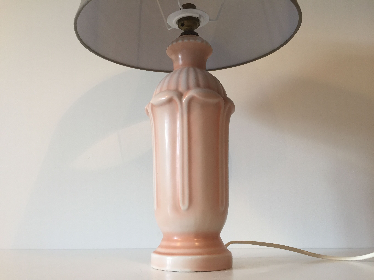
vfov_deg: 48.2
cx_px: 187
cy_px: 140
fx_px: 313
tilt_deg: +13.2
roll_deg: +0.8
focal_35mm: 29
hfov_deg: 61.7
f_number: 2.2
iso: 40
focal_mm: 4.15
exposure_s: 1/33
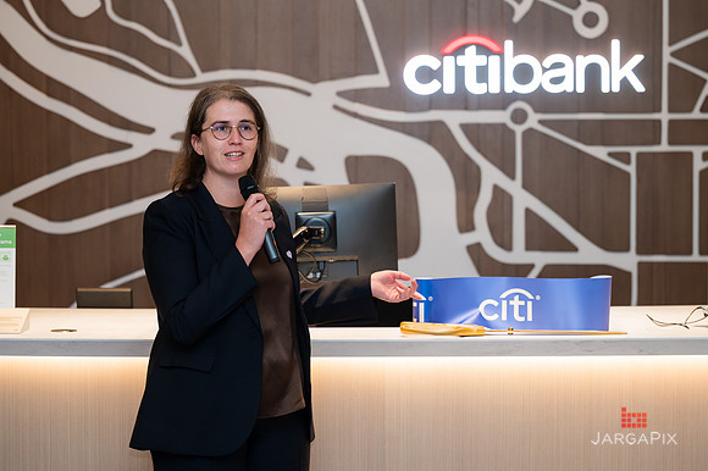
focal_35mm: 96
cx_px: 353
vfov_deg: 14.3
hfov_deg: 21.3
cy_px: 224
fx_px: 1882
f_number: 3.2
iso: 400
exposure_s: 1/160
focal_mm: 90
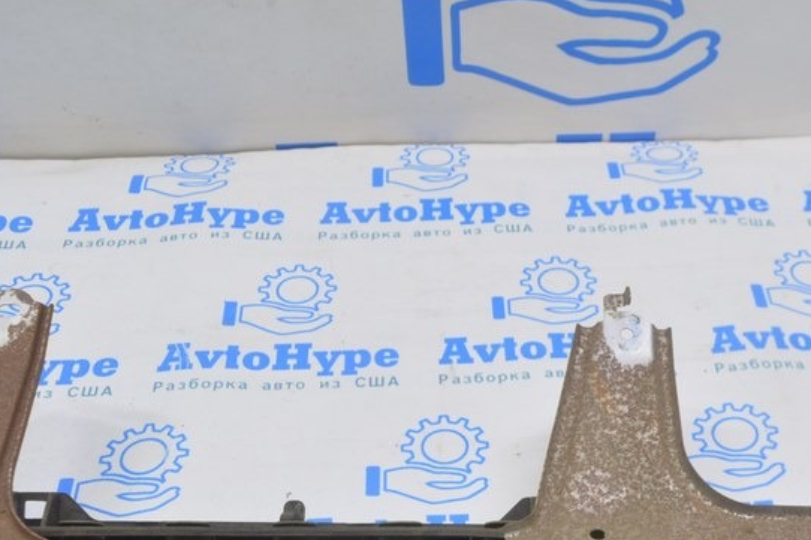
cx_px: 519
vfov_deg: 25.8
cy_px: 469
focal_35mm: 51
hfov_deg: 38.6
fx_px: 1149
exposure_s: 1/20
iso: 400
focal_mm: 18
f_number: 5.6
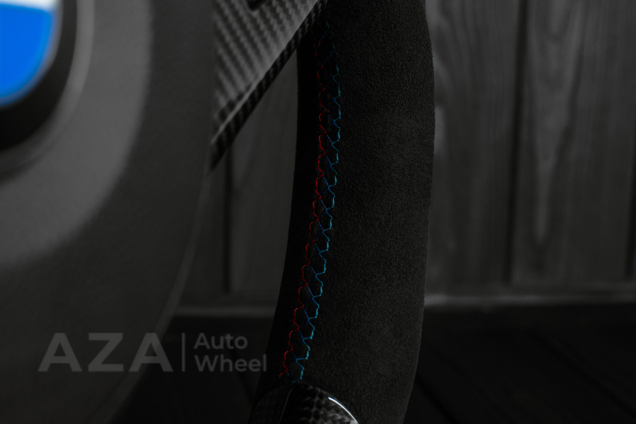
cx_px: 318
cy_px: 212
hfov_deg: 37.8
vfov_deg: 25.8
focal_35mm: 52
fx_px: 927
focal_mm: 35
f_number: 6.3
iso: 500
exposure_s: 1/125
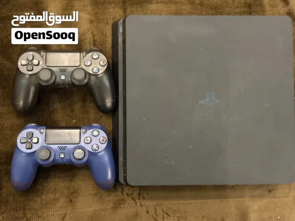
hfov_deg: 36.8
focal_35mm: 52
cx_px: 148
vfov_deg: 28.0
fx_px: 443
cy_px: 110
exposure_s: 1/20
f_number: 1.6
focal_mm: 5.96
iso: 500
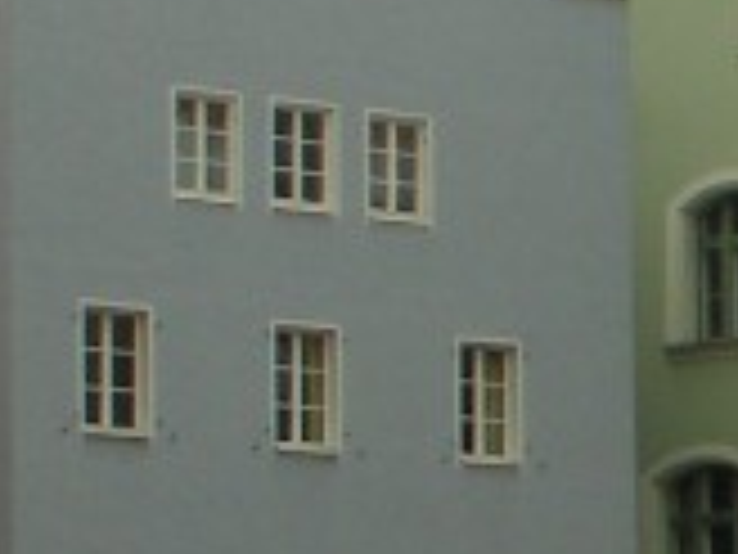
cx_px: 1287
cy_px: 342
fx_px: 6566
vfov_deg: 4.8
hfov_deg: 6.3
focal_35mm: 308
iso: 50
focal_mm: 9.7
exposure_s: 1/200
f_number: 5.6
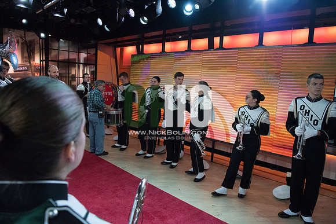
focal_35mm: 24
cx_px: 168
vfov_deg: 53.2
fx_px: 224
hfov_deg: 73.7
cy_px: 112
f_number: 5.6
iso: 12800
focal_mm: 24
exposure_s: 1/1250
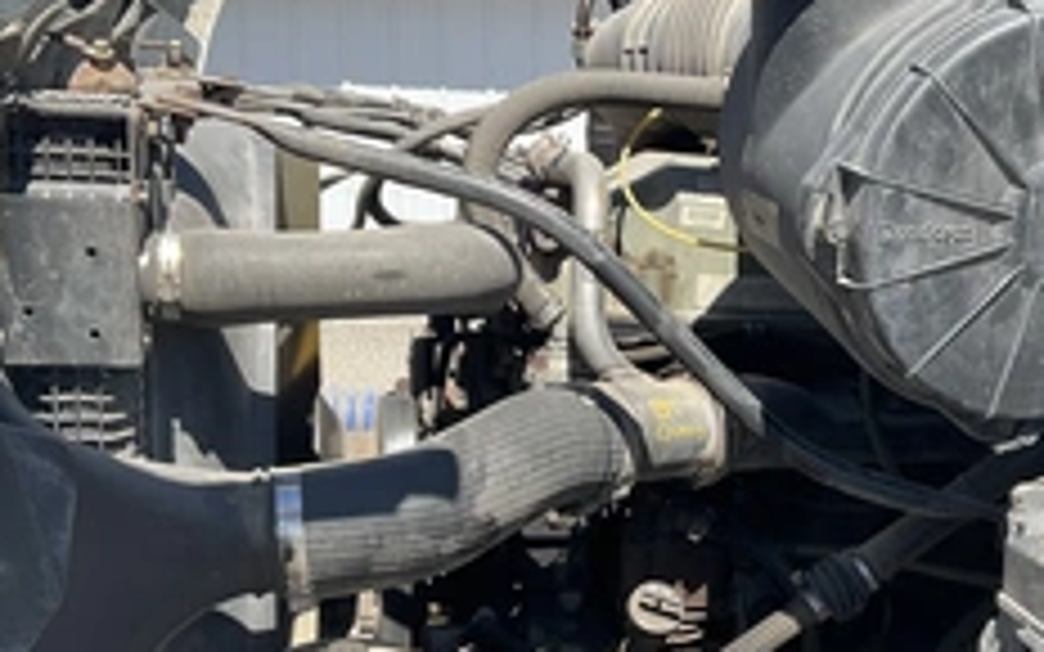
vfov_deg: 24.3
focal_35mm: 53
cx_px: 742
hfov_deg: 37.5
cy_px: 445
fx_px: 1508
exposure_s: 1/691
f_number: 1.8
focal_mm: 3
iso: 25
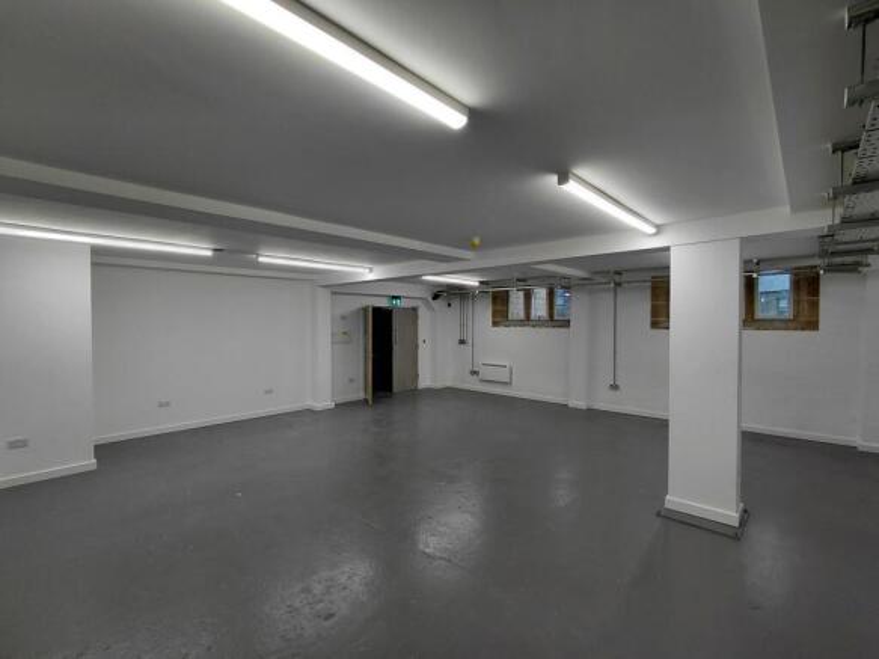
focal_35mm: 16
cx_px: 440
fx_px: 406
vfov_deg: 78.1
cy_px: 330
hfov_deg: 94.5
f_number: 2.2
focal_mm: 1.64
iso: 50
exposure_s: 1/50
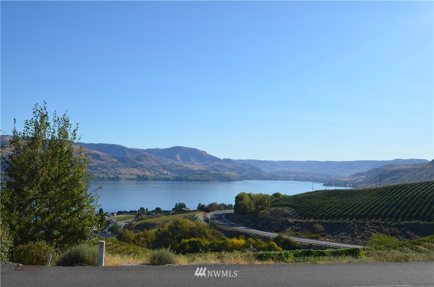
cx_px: 217
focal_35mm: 36
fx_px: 433
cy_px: 144
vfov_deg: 36.7
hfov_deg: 53.2
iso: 100
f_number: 9
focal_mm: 24
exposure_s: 1/320
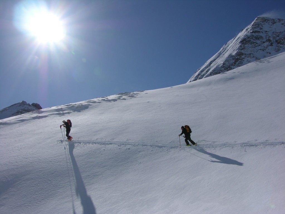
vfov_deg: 40.7
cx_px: 142
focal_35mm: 35
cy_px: 107
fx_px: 288
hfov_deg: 52.6
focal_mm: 9
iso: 50
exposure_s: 1/665
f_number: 8
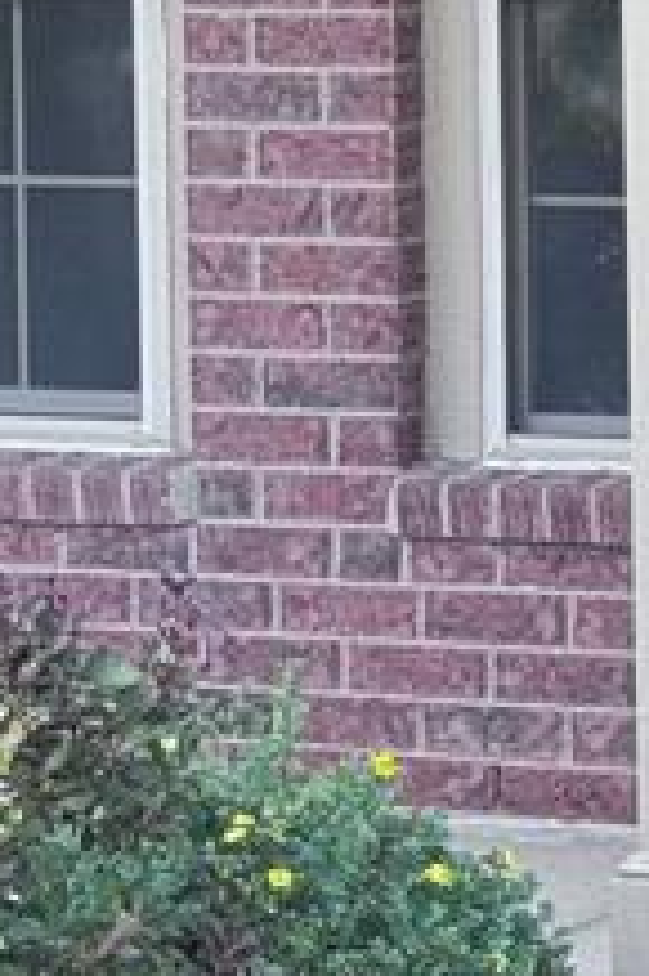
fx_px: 6364
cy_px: -121
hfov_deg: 5.6
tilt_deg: -2.0
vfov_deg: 8.7
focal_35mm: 235
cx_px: 1701
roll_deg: +0.1
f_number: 1.78
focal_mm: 6.76
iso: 64
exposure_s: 1/341
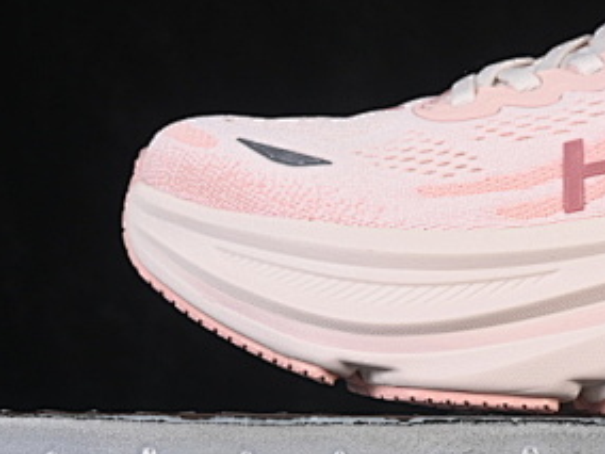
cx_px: 680
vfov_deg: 7.3
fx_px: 3548
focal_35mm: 203
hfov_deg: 9.6
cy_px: 67
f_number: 8
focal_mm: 50
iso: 160
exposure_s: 1/80
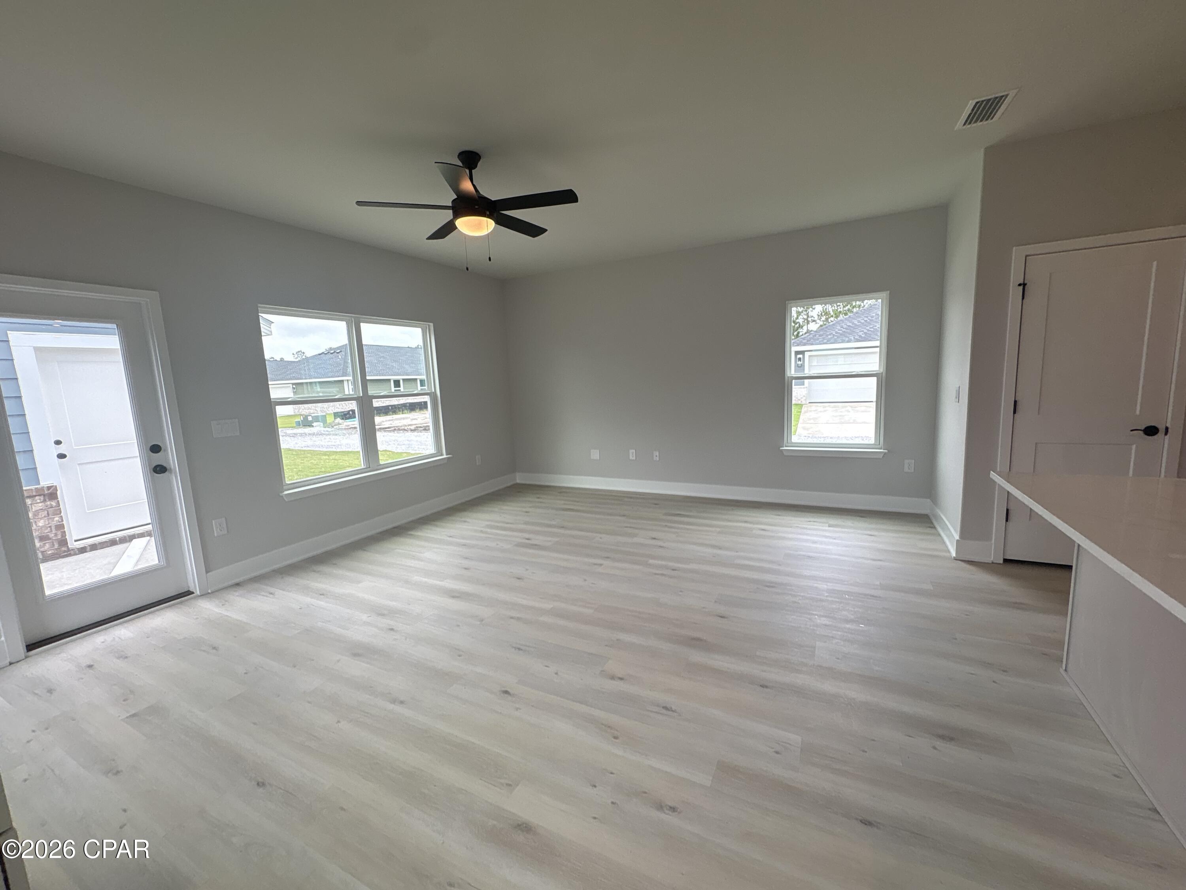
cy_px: 445
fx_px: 480
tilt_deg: -7.9
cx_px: 593
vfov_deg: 85.7
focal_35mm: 14
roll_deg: +3.7
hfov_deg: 102.1
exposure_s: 1/225
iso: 64
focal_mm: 2.22
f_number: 2.2
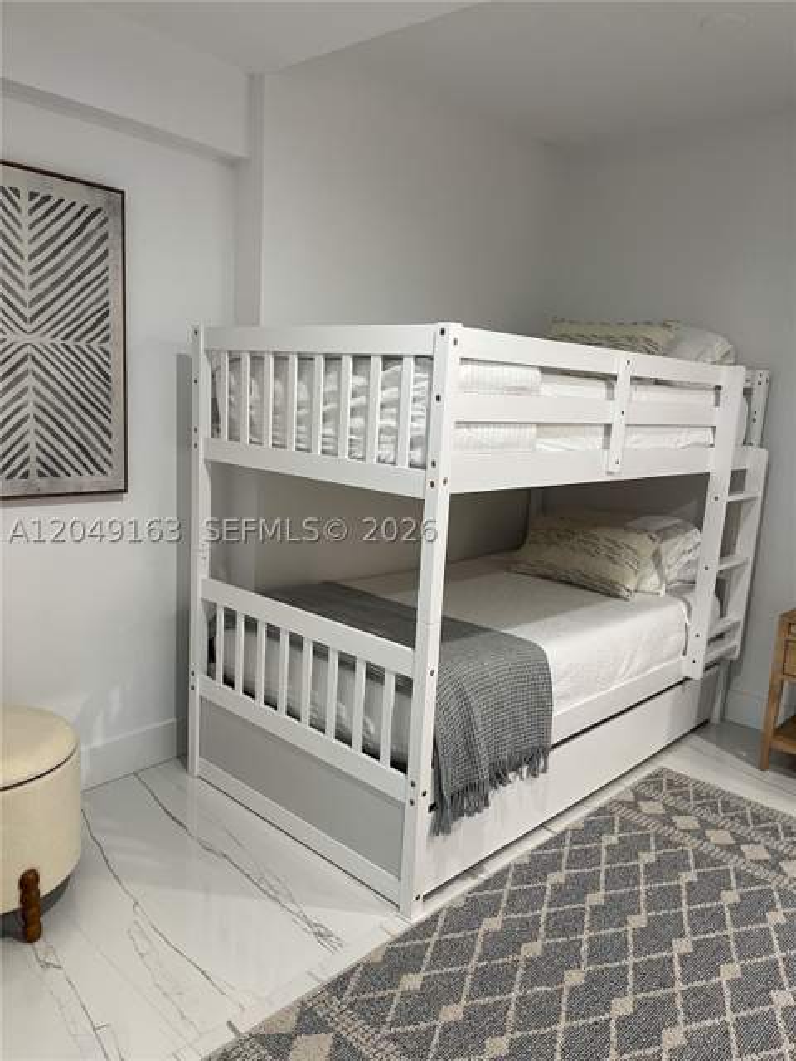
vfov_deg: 67.3
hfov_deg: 53.1
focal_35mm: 26
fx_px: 797
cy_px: 530
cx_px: 398
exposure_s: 1/60
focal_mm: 5.1
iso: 125
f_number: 1.6
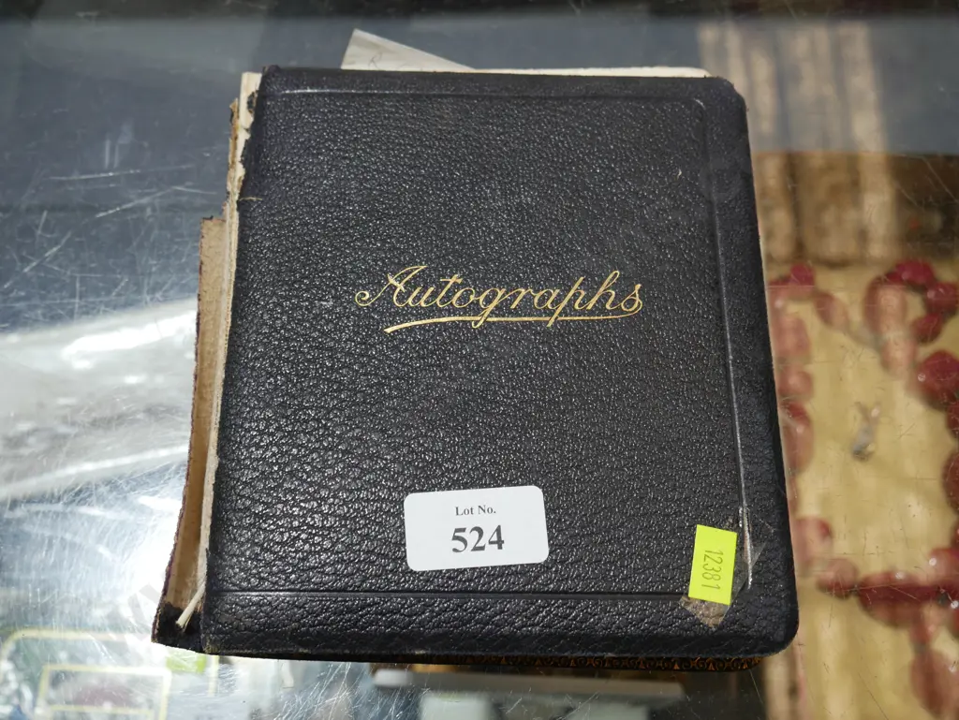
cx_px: 480
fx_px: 1109
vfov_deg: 36.0
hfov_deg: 46.8
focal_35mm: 40
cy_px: 360
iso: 250
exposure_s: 1/60
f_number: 4.5
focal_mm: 20
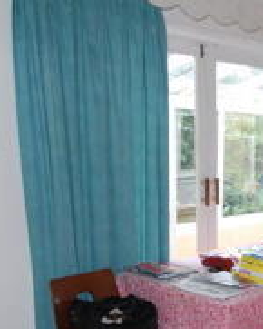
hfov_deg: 27.0
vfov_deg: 35.7
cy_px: 251
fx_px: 496
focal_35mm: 51
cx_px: 297
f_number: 3.5
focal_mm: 10
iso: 400
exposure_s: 1/60
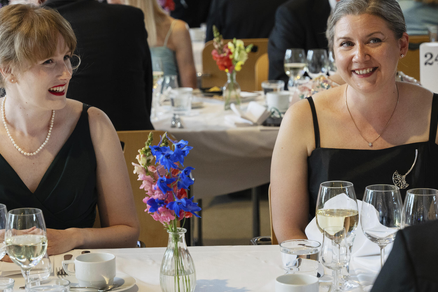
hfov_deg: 16.9
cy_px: 134
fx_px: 1470
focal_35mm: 121
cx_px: 167
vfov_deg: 11.3
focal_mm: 60.4
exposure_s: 1/125
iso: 2000
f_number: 4
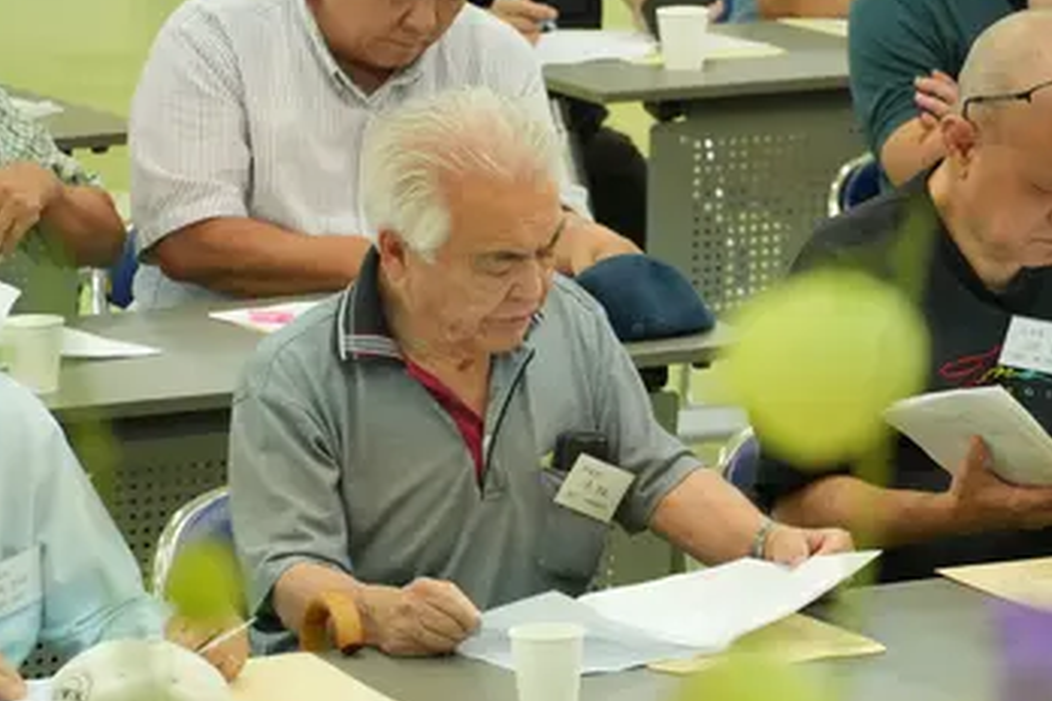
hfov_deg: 7.1
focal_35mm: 291
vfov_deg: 4.7
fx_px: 8495
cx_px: 553
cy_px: 431
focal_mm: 135
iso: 5000
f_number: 5.6
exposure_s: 1/250
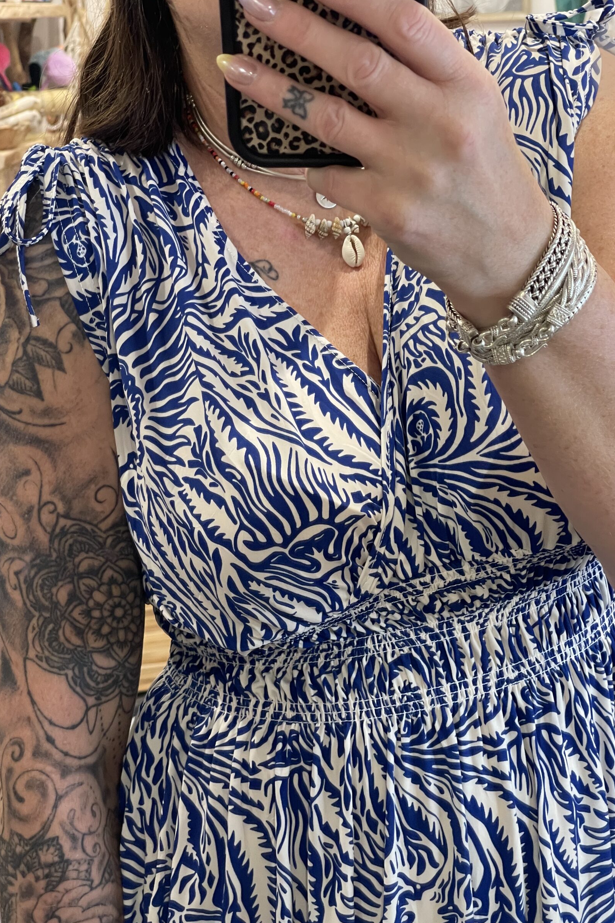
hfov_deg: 19.2
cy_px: 433
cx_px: 364
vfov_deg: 28.4
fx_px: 1819
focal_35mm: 71
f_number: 2.2
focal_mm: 7.5
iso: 200
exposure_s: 1/50
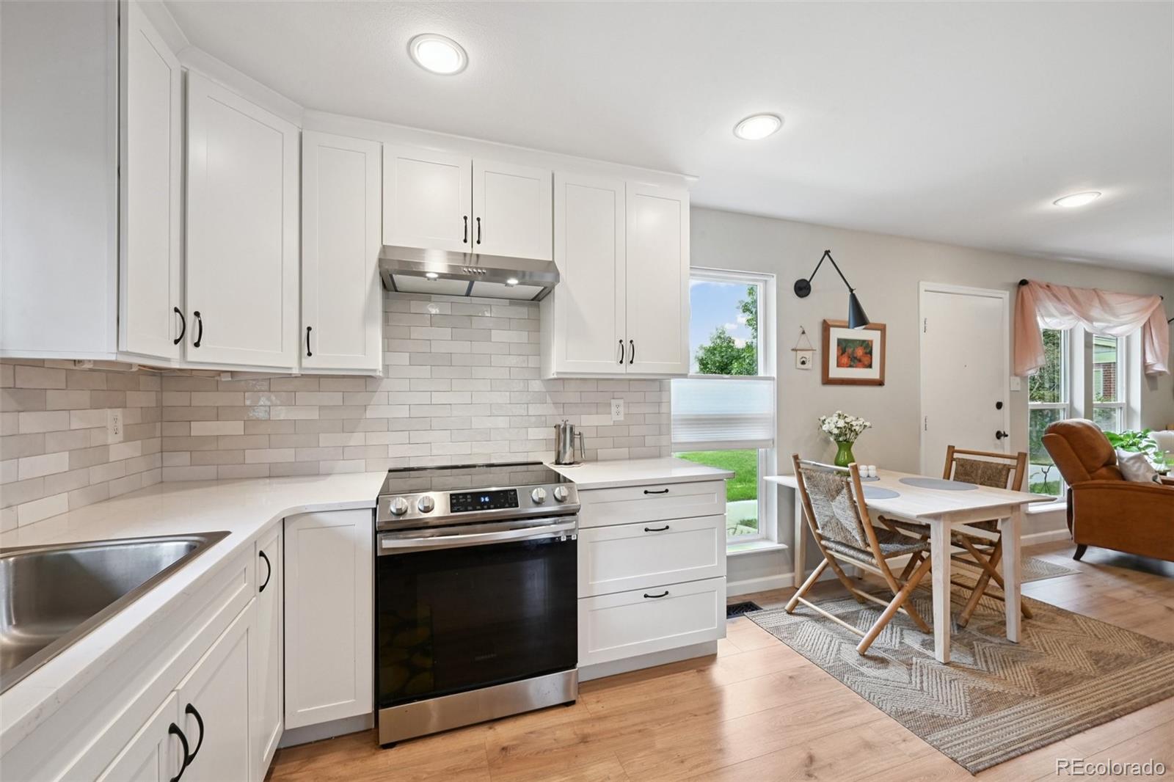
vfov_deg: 81.2
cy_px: 391
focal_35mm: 14
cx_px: 587
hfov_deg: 104.3
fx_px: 456
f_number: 11
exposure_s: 1/8
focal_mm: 14
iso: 400
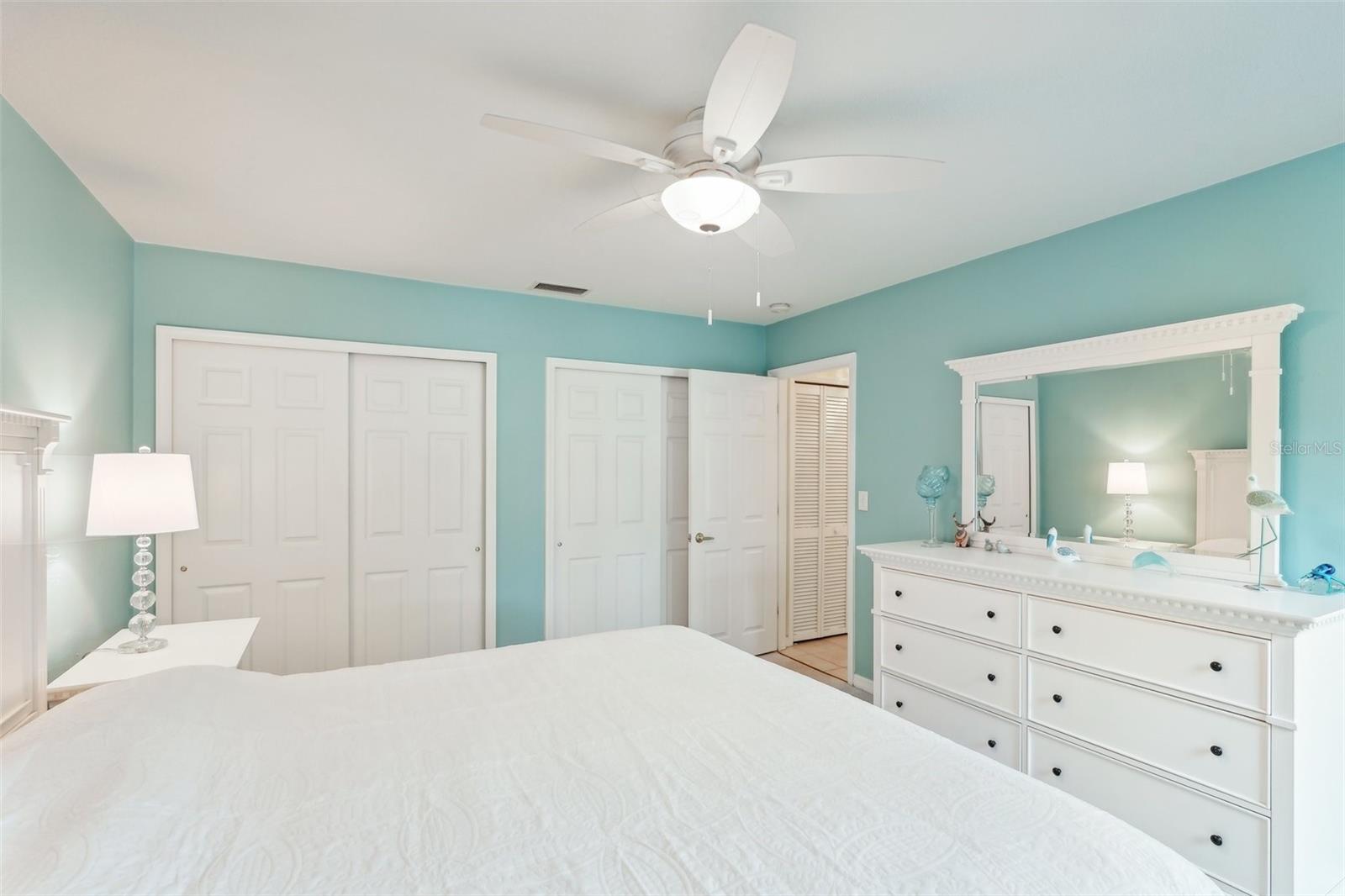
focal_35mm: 16
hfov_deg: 96.7
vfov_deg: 73.7
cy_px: 448
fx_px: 598
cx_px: 672
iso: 400
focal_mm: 16
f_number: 8
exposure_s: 1/15
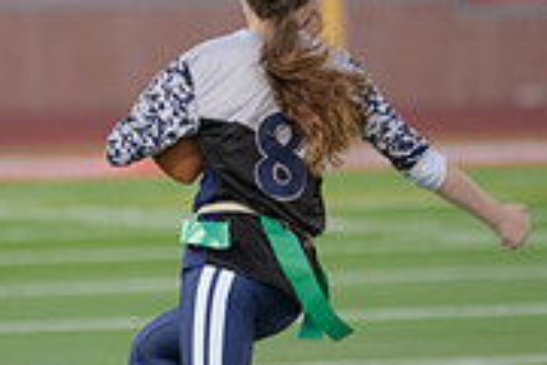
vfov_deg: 2.1
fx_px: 9784
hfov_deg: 3.2
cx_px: 134
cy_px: 172
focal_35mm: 644
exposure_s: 1/640
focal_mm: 200
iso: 1400
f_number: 2.8
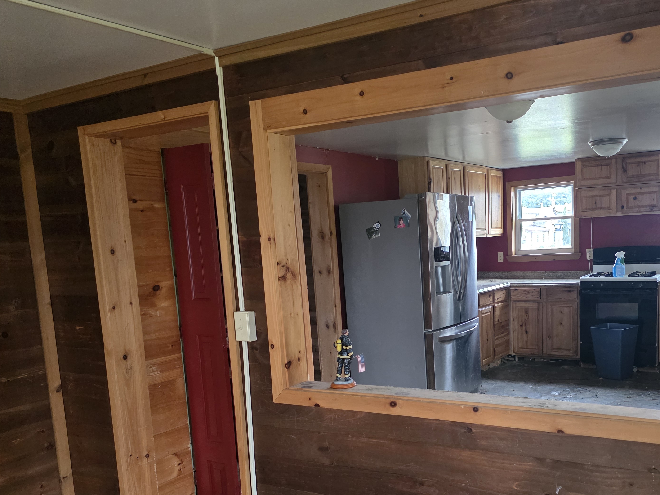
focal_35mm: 33
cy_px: 325
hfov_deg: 54.3
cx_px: 436
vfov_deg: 42.4
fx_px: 629
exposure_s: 1/120
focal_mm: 6.3
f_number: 1.7
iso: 1250
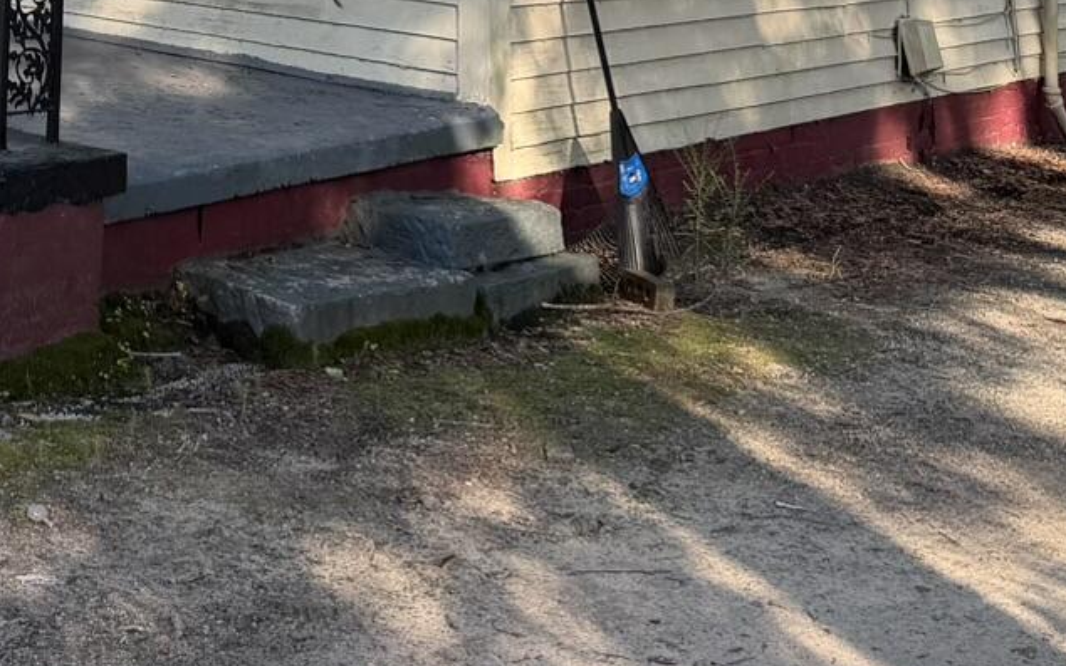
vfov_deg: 14.1
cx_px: 64
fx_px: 2382
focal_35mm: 82
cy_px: -549
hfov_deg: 24.3
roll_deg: -2.4
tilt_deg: +6.3
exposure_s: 1/772
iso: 80
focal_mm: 6.76
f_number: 1.78
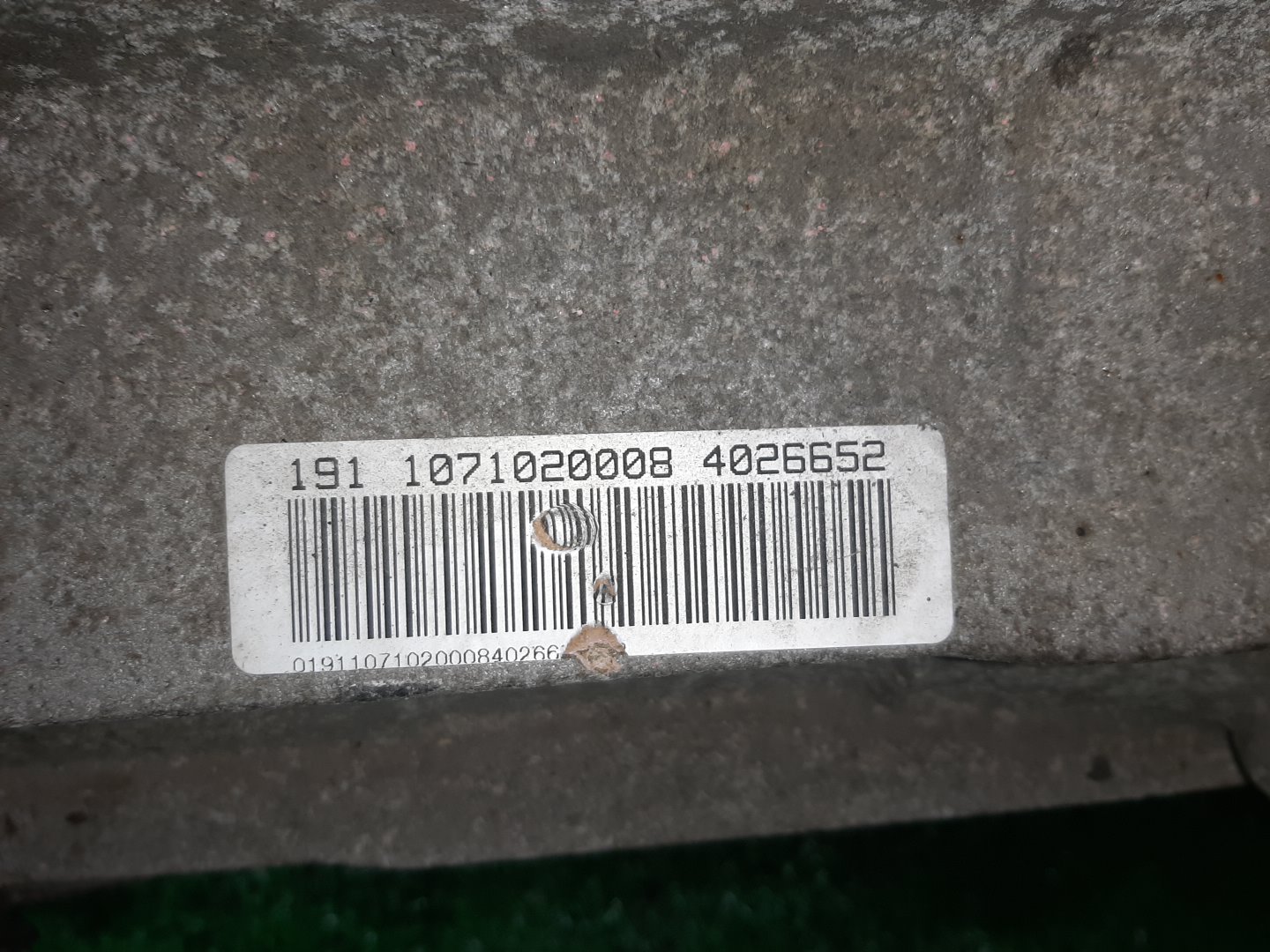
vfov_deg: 53.1
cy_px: 476
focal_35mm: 26
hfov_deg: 67.3
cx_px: 635
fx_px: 954
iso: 44
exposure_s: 1/100
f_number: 1.7
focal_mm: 3.93
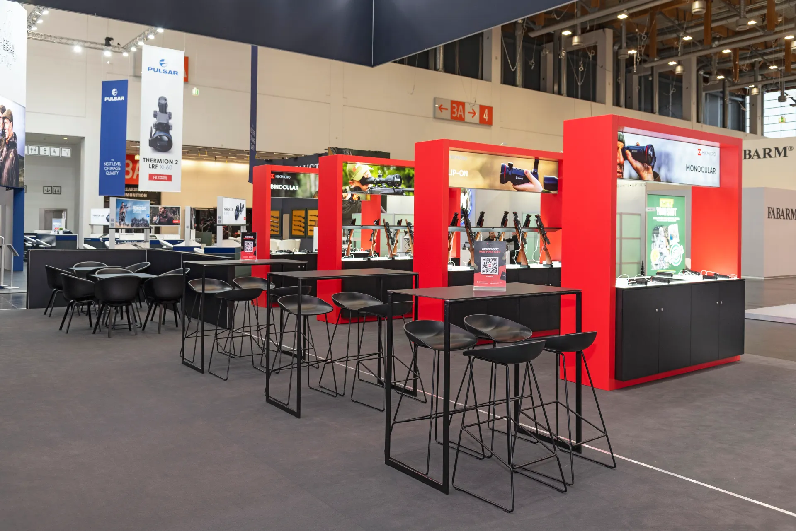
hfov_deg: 61.9
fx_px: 664
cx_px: 398
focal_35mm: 30
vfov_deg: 43.6
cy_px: 266
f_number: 5
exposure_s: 1/30
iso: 400
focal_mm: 30
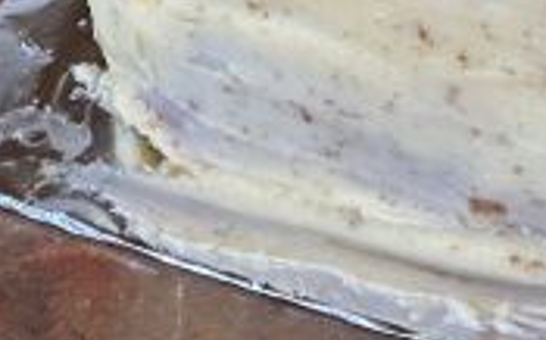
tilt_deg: -39.1
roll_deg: +0.6
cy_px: -122
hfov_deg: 7.4
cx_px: 655
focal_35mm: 280
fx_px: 4162
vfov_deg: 4.7
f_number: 2.8
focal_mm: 9
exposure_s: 1/50
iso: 125
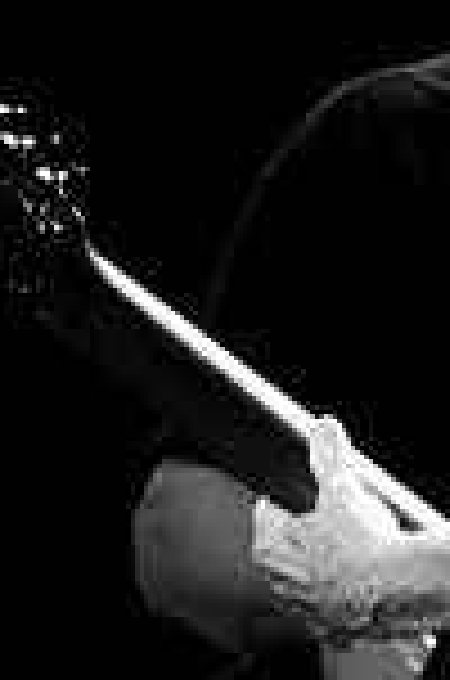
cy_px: 117
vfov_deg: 2.3
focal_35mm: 896
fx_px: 16876
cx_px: 547
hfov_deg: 1.5
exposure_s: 1/320
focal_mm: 200
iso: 800
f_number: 3.2
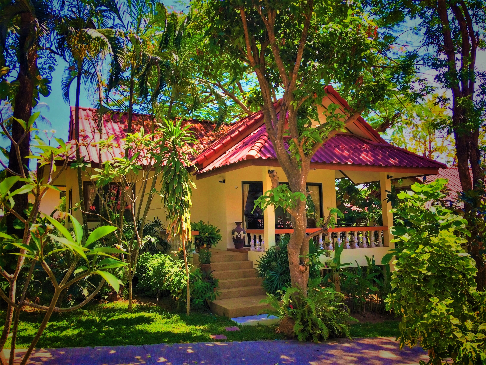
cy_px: 182
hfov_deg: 61.7
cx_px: 243
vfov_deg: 48.2
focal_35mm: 29
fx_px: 407
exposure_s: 1/570
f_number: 2.2
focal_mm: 4.15
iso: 32
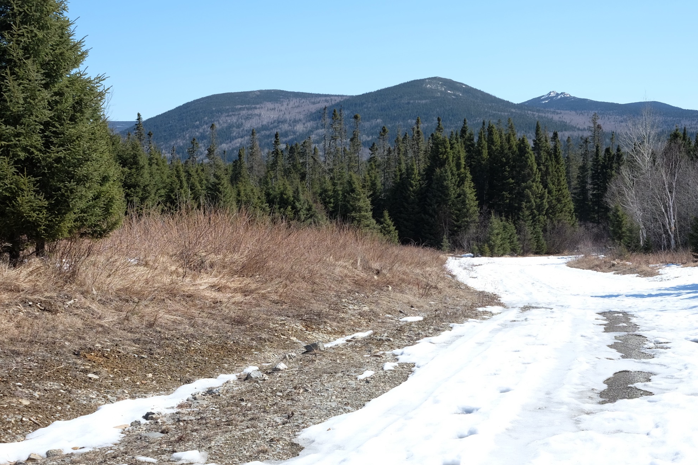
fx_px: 969
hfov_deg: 39.4
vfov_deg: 27.0
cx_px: 416
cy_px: 195
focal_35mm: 50
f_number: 6.4
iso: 200
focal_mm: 27
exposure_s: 1/420
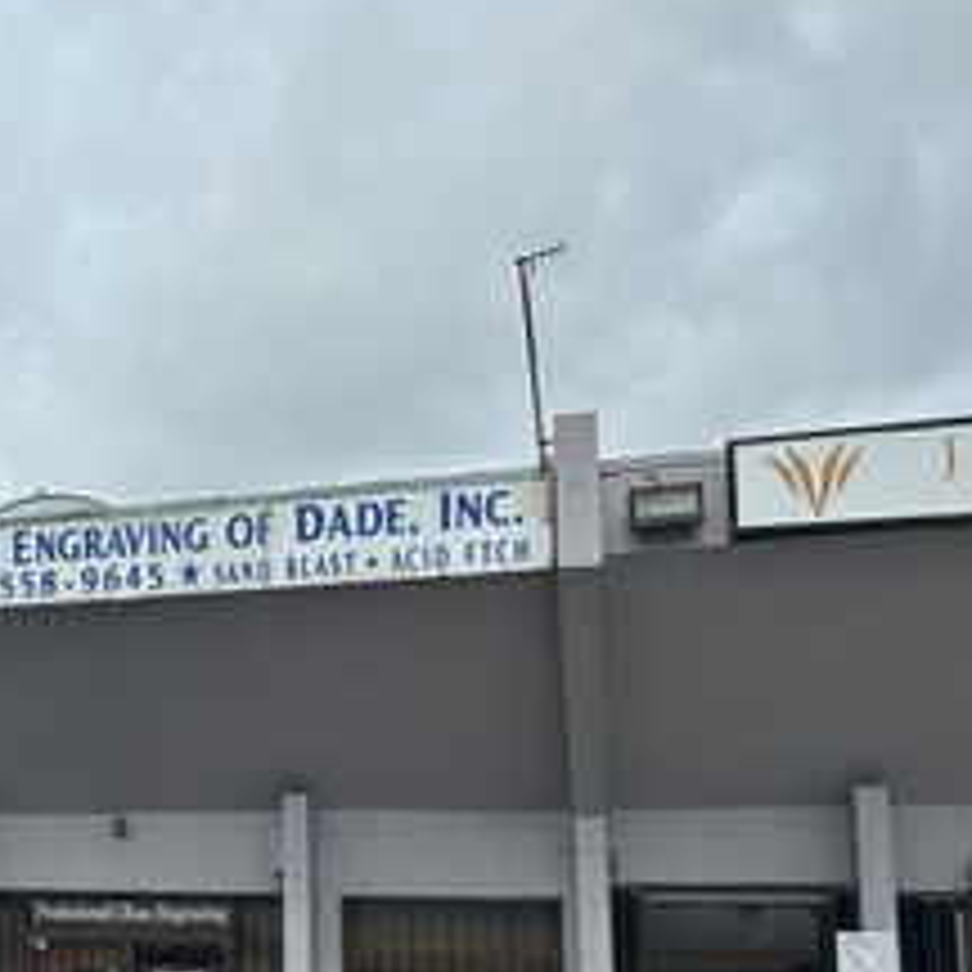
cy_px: 713
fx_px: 1557
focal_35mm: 49
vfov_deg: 34.1
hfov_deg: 31.5
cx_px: -45
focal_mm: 6.86
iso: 80
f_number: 1.78
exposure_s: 1/8197
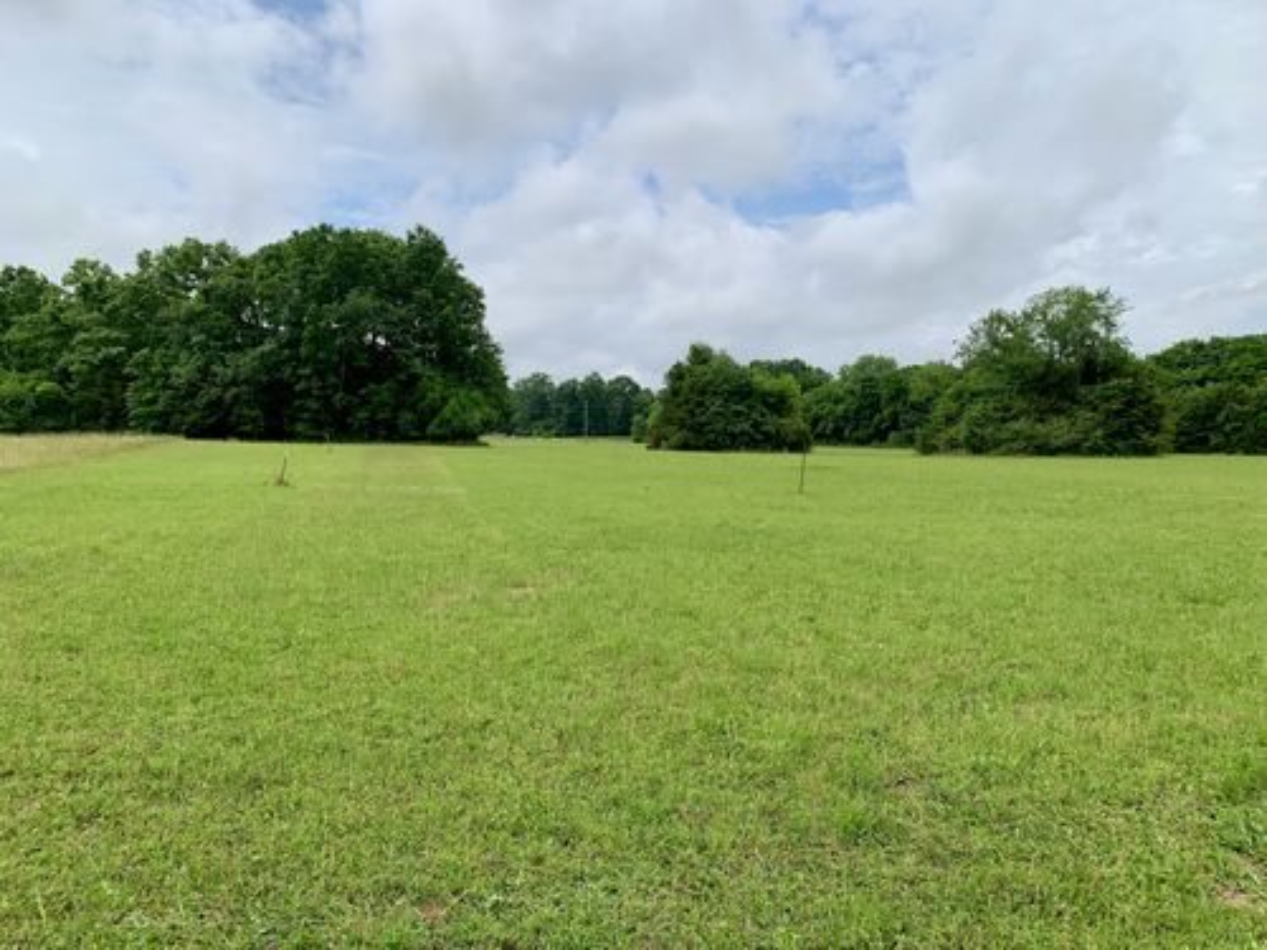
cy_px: 475
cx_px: 634
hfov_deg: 67.3
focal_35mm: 26
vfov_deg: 53.1
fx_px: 952
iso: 25
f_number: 1.8
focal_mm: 4.25
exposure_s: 1/2833
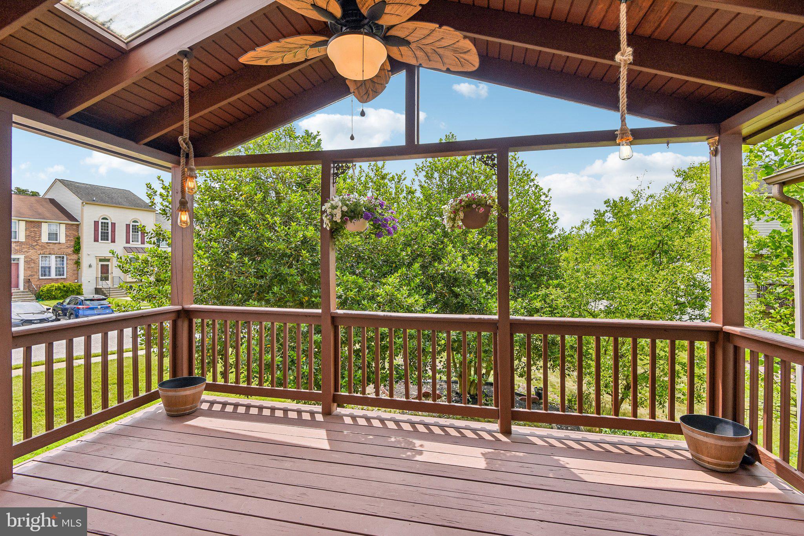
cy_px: 268
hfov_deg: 96.7
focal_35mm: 16
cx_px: 402
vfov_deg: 73.7
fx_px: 357
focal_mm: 16
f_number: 8
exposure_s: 1/640
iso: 400
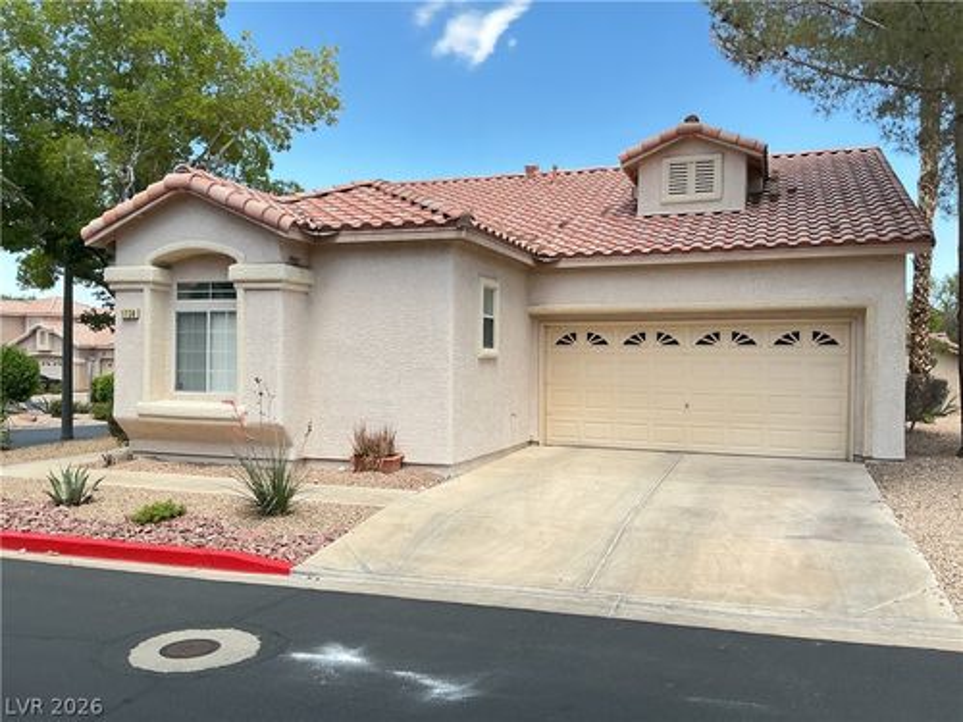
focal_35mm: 29
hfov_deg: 61.7
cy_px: 361
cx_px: 482
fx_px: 807
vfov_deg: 48.2
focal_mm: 3
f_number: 1.8
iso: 25
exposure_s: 1/606
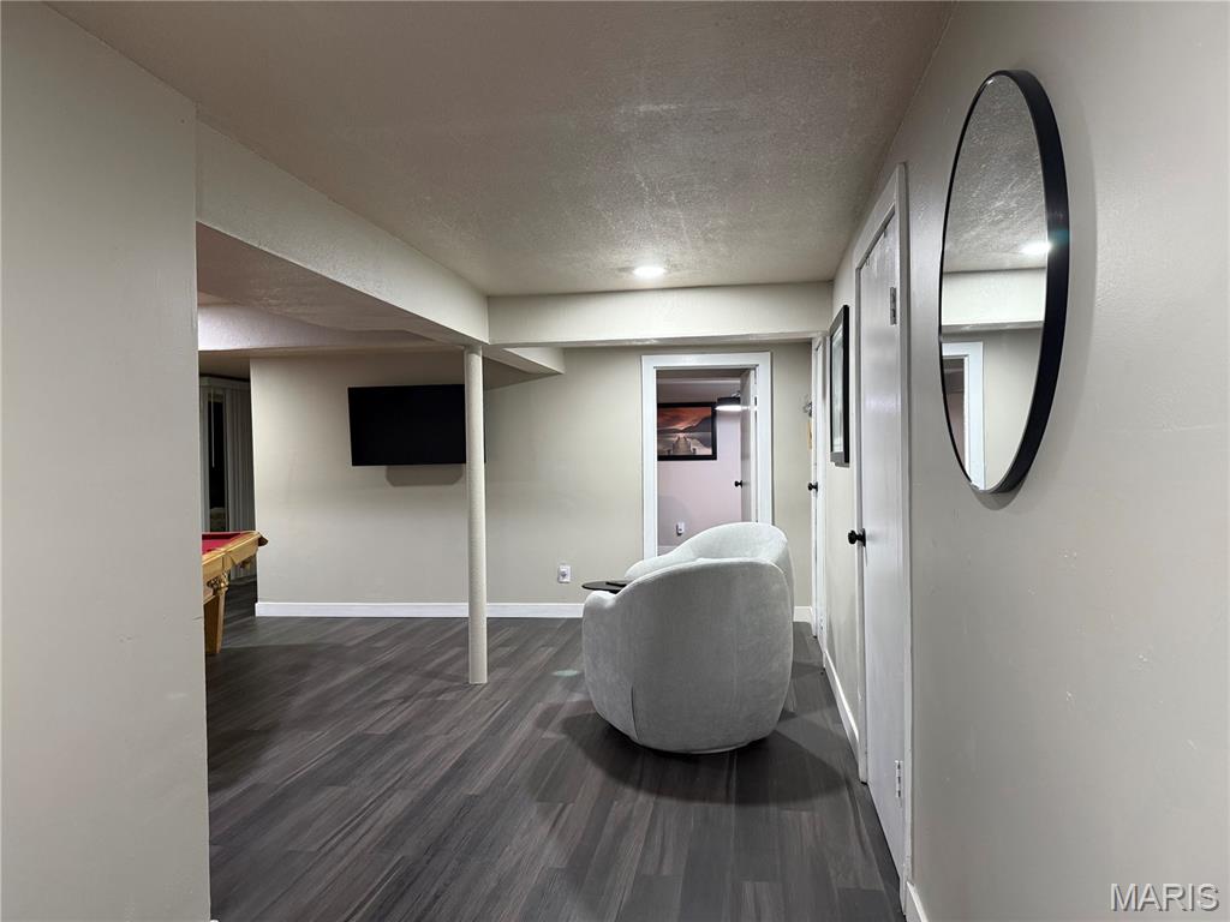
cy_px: 461
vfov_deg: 56.8
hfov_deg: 71.6
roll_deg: +0.6
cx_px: 615
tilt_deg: -1.4
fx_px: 853
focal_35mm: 24
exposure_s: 1/60
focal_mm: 6.76
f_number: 1.78
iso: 320
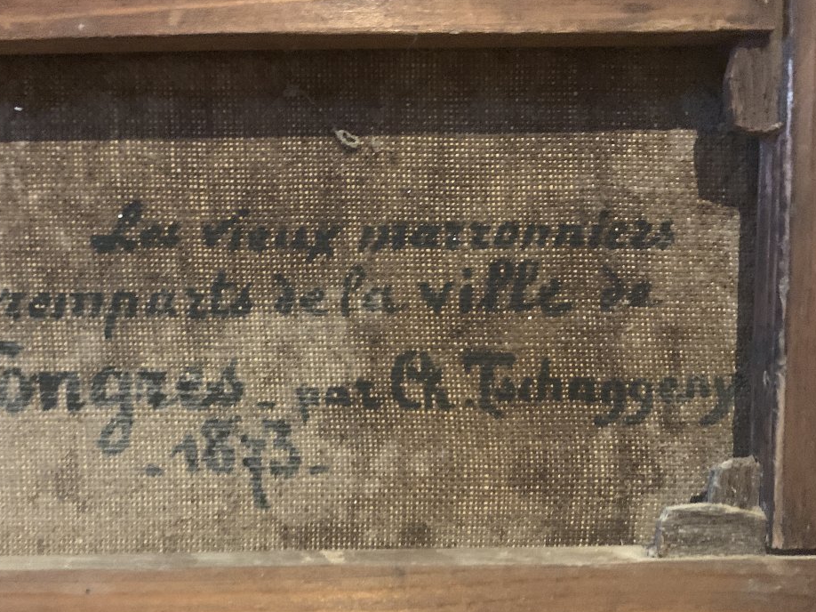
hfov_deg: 53.2
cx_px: 292
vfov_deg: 41.4
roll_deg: -0.8
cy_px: 394
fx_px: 801
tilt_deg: -14.3
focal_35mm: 34
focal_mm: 4.25
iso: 800
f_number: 1.8
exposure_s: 1/30
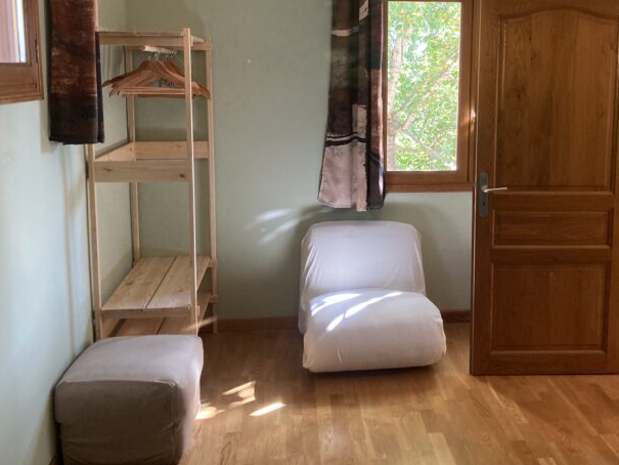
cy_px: 161
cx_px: 383
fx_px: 662
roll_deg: -1.1
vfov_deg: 38.3
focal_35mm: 37
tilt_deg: -8.1
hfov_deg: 49.7
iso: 250
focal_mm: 3.99
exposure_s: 1/60
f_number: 1.8
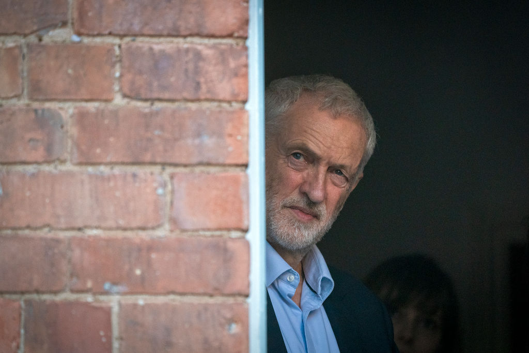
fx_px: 4541
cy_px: 176
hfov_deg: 6.7
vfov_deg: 4.4
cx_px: 264
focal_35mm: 309
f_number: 5.6
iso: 4000
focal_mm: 309
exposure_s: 1/1600
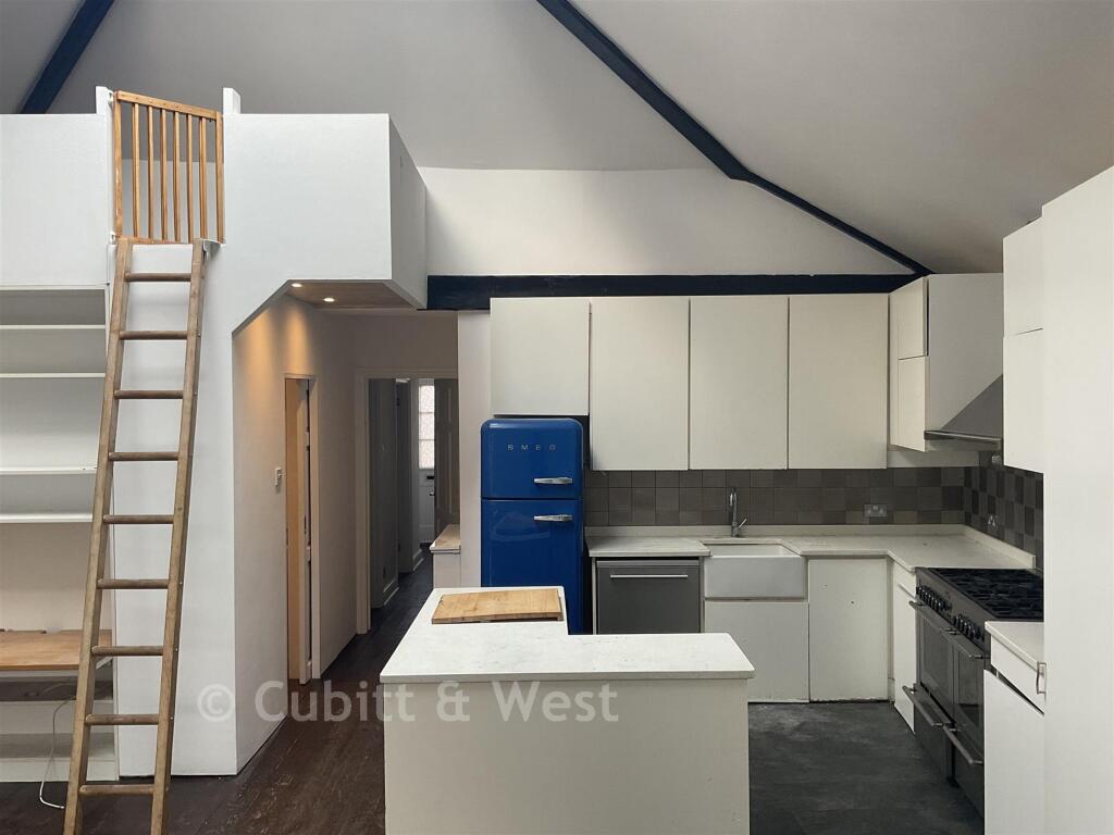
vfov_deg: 48.2
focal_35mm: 29
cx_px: 557
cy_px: 418
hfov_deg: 61.7
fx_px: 933
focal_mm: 3
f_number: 1.8
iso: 50
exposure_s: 1/122
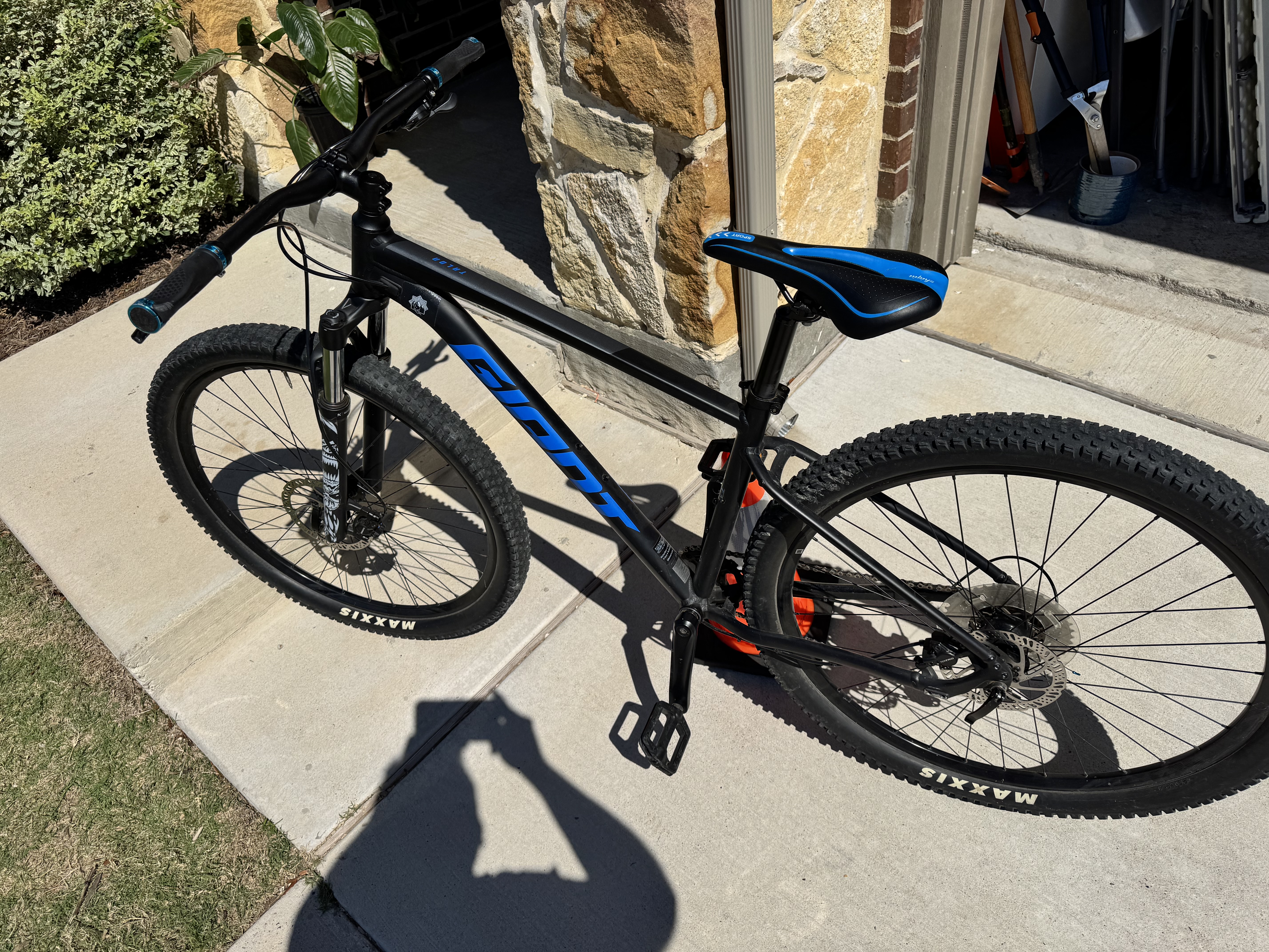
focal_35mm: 24
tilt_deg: -42.8
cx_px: 634
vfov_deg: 56.8
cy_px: 476
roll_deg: +10.4
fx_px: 880
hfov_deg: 71.6
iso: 80
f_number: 1.78
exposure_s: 1/10417
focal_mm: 6.76
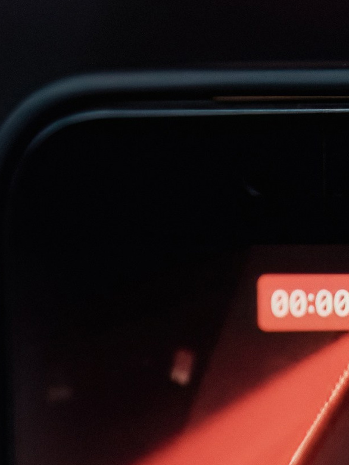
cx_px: 537
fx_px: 12834
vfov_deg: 2.1
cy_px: 1094
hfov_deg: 1.6
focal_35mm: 955
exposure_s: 1/250
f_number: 1.8
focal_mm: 135
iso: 1600
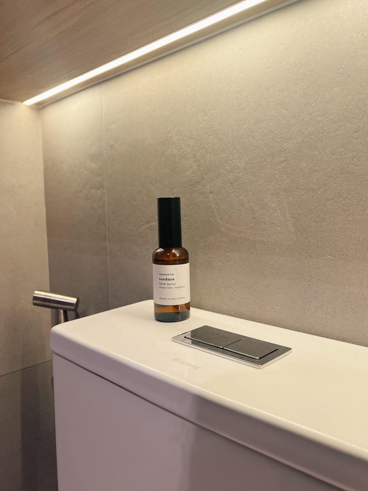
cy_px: 236
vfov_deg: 65.3
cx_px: 190
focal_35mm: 27
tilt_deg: -4.3
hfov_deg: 51.3
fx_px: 383
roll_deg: +0.8
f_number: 1.5
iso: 125
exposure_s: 1/121
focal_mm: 5.7
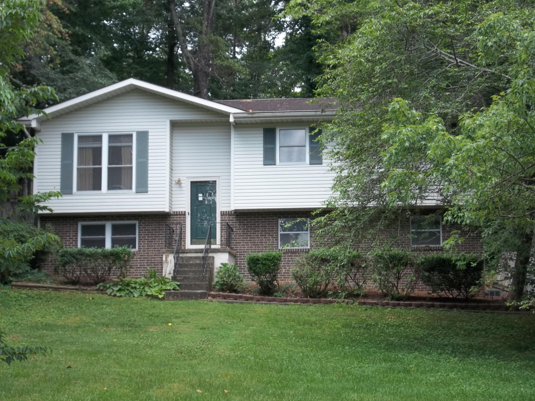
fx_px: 1190
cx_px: 265
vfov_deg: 19.1
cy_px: 203
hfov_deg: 25.3
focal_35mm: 77
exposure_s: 1/160
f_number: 4.6
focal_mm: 13.7
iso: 80
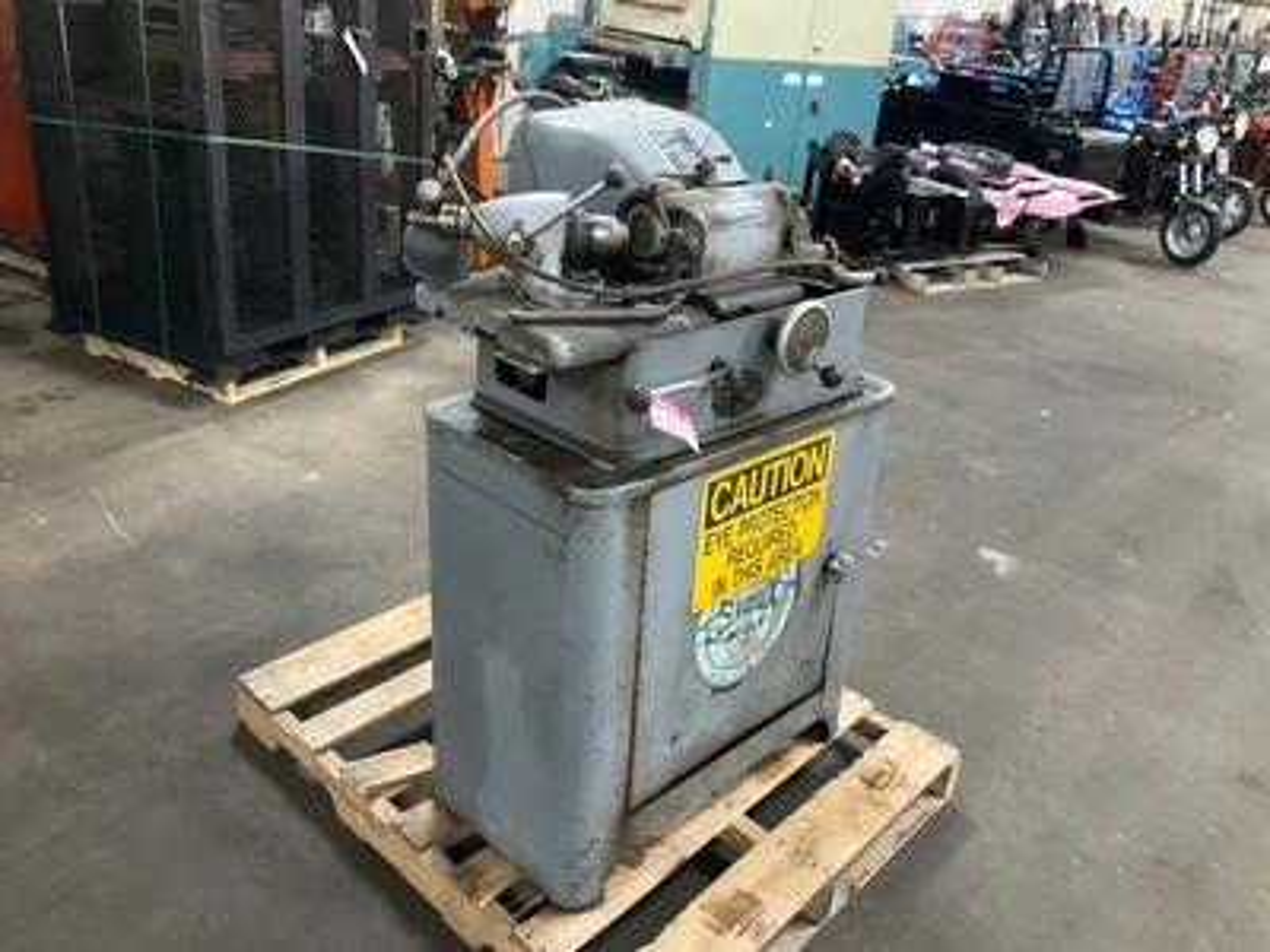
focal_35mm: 29
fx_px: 1064
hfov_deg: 61.7
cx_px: 635
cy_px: 476
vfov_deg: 48.2
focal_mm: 3
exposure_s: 1/40
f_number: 1.8
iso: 320
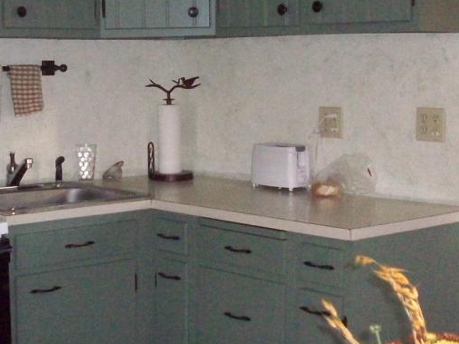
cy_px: 171
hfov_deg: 25.6
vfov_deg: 19.6
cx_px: 100
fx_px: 995
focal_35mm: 75
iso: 800
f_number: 2.8
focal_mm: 6.2
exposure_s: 1/128
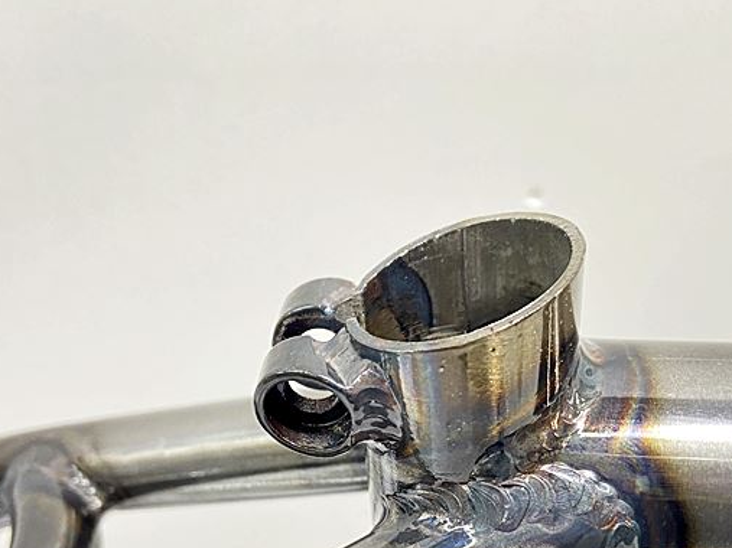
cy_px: 420
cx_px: 452
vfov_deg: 34.3
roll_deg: -4.7
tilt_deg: -37.3
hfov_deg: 45.4
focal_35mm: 41
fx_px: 867
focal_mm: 4.25
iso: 250
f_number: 1.8
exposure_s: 1/50
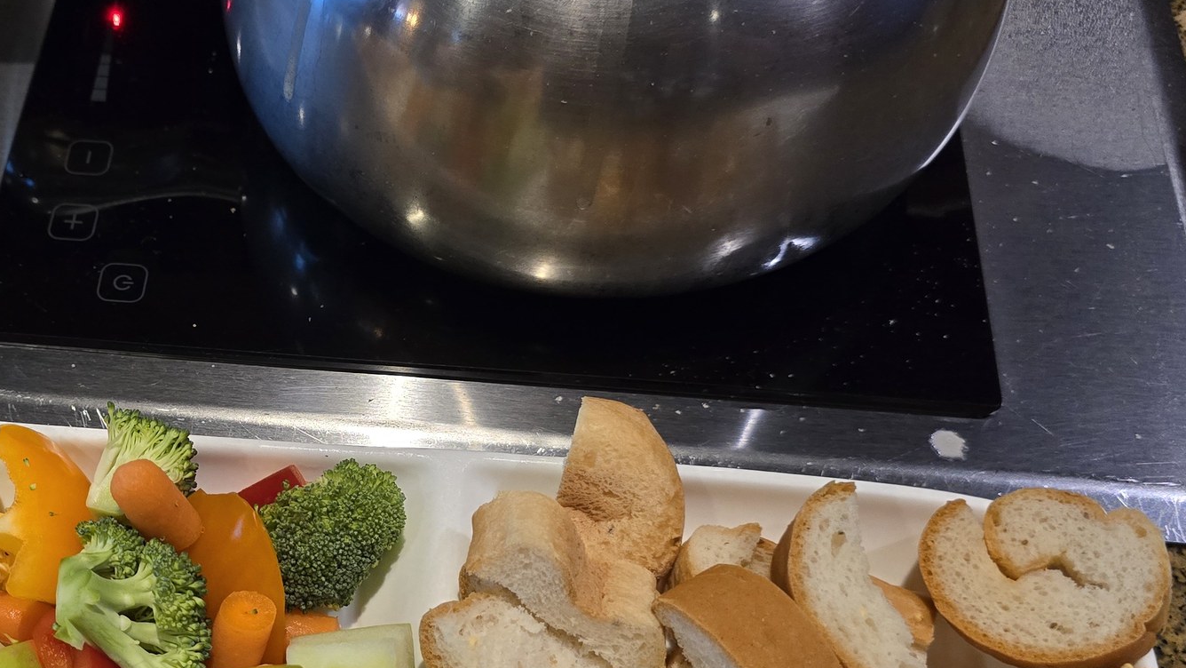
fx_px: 1415
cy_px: 480
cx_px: 220
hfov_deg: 43.2
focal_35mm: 45
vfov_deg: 26.3
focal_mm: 6.3
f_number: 1.7
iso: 800
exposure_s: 1/60
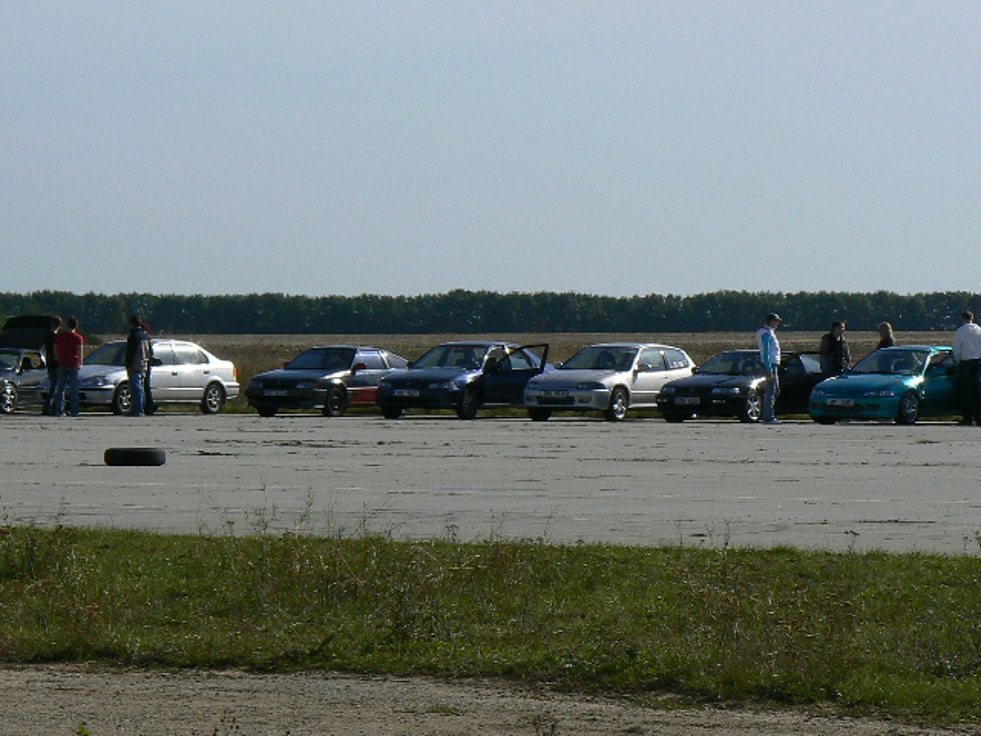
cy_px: 368
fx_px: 4931
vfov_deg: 8.5
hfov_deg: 11.4
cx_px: 490
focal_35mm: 174
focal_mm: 21.2
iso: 80
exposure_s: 1/640
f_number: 8
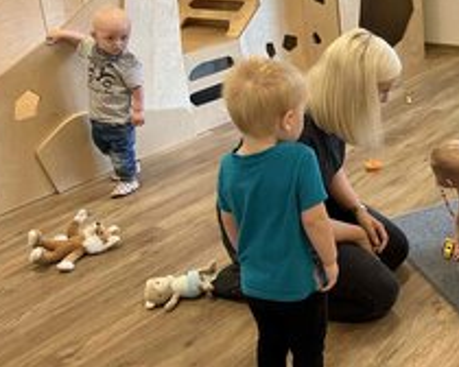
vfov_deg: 28.8
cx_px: 407
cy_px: 103
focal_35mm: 52
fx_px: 706
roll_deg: +3.4
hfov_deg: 34.2
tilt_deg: -17.4
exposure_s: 1/50
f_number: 1.8
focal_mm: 3.99
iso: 64
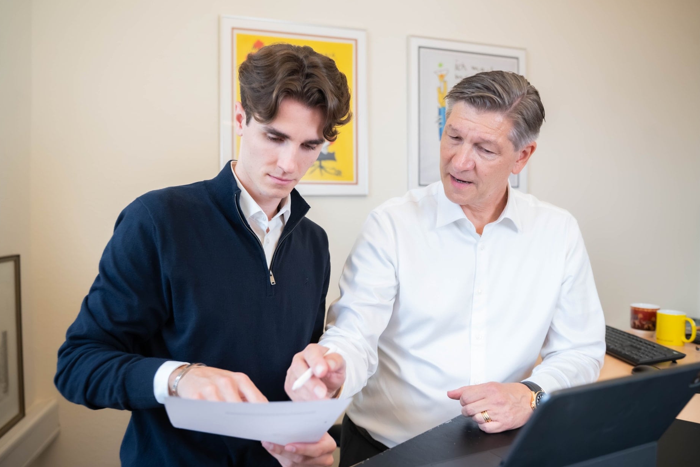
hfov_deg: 63.7
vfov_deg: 45.0
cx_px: 345
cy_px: 237
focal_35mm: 29
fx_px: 564
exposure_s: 1/100
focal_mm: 28
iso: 3200
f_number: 2.8
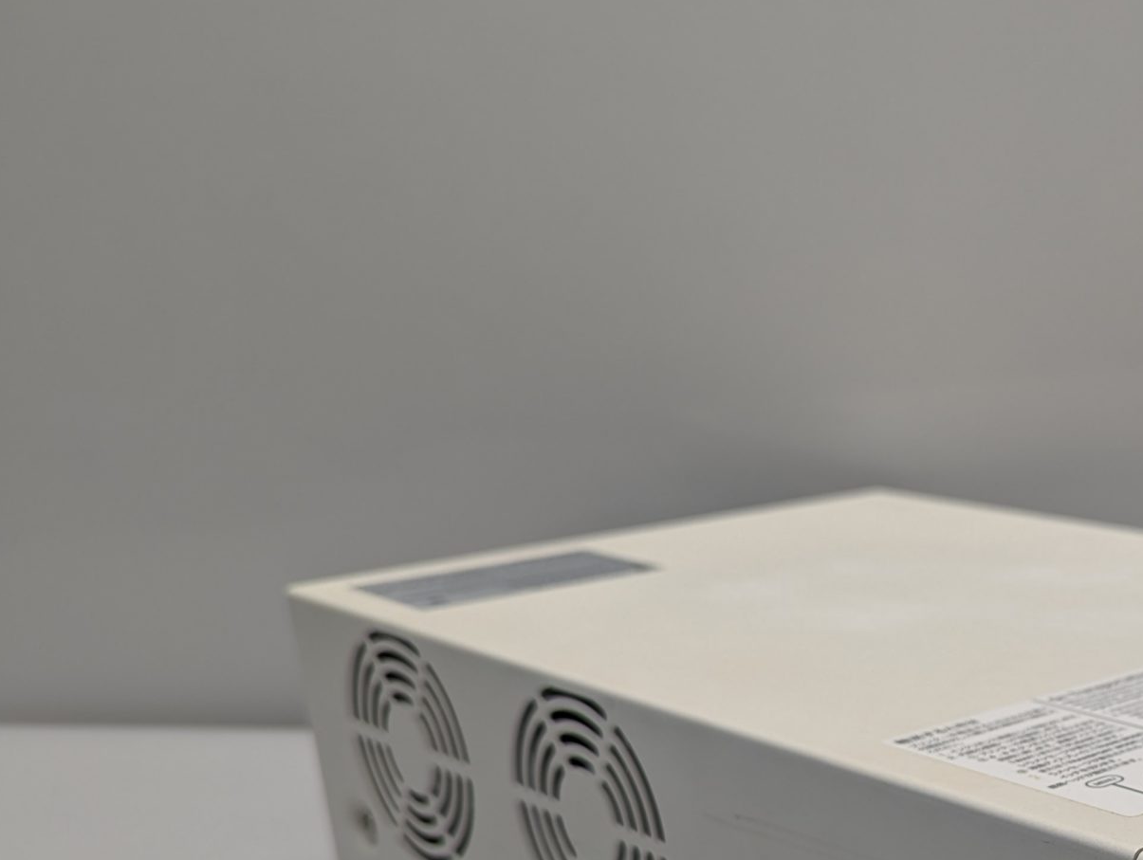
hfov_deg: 34.1
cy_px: 835
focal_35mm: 51
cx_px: 1147
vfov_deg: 27.2
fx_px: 1686
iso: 62
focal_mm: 6.81
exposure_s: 1/100
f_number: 1.85
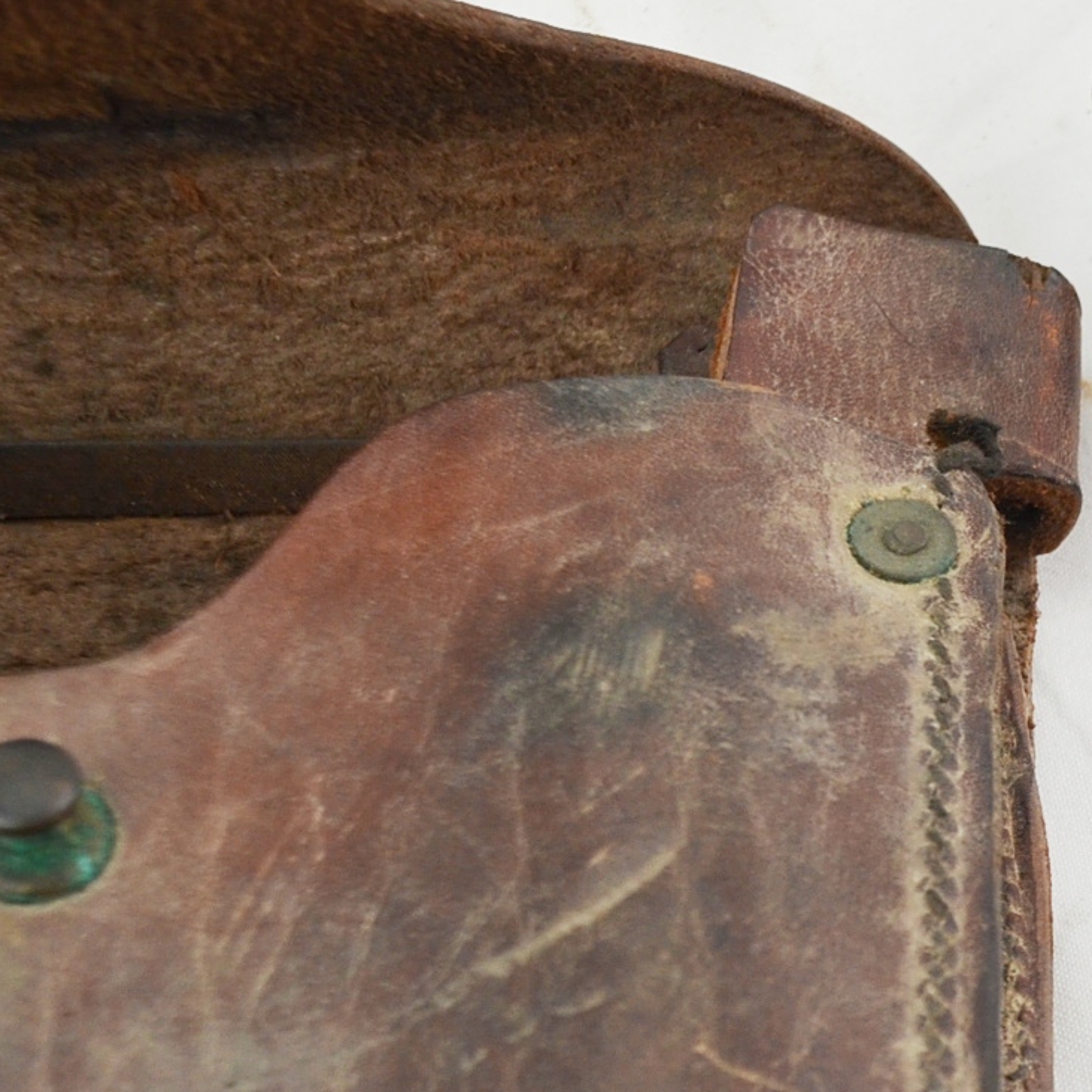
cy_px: 1041
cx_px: 1595
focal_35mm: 137
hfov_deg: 12.2
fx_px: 4890
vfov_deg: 12.6
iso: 360
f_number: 5.6
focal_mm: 32
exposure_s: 1/125
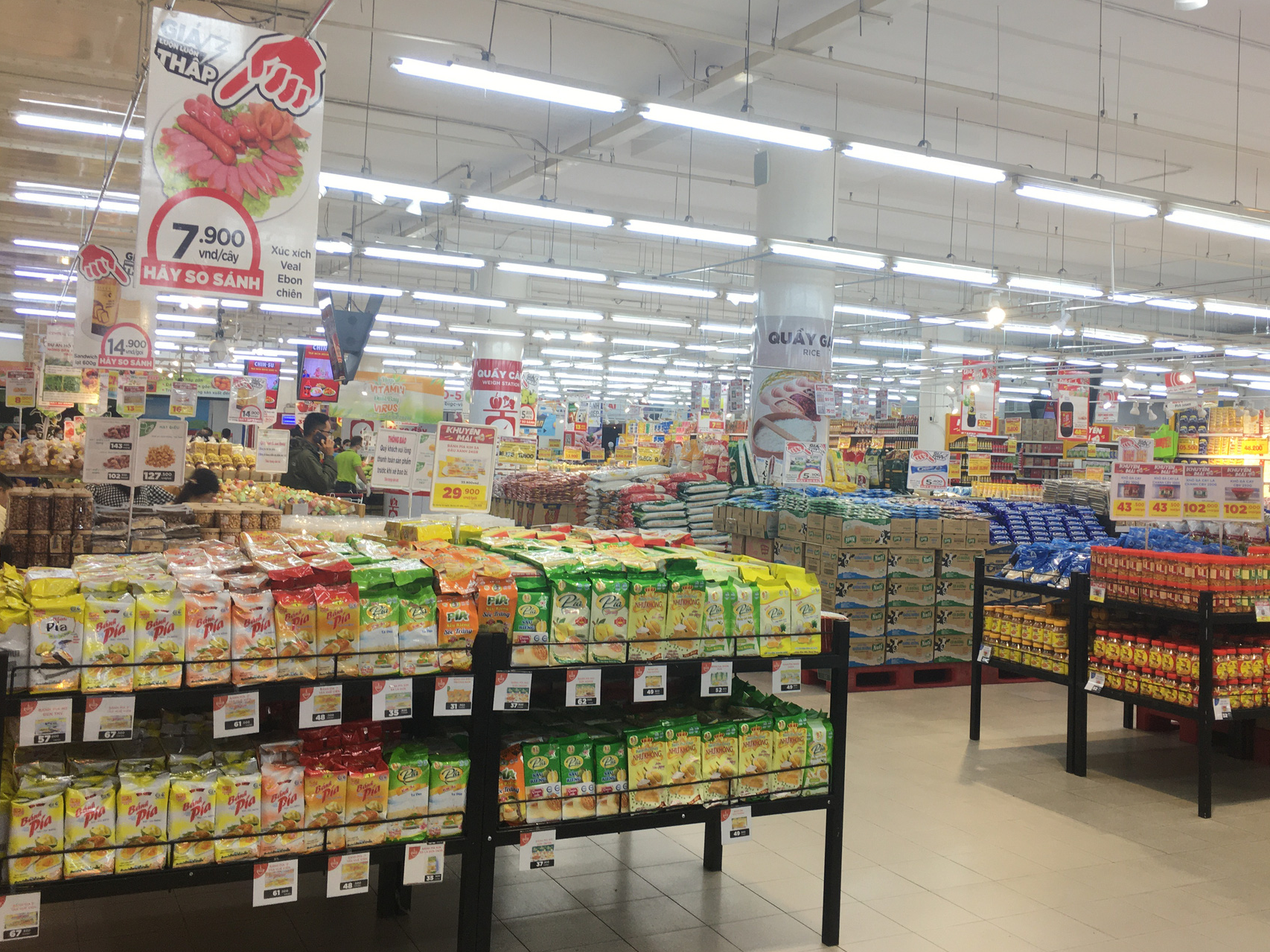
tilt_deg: +3.3
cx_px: 722
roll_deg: -2.9
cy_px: 411
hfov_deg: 53.8
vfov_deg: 41.7
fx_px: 1247
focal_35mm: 34
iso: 32
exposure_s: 1/50
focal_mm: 4.15
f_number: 2.2
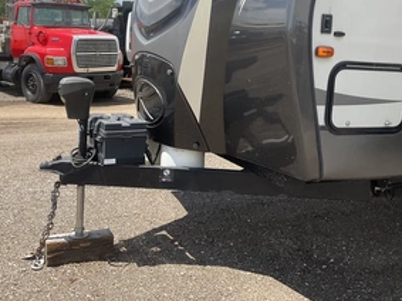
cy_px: 105
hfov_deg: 45.8
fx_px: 476
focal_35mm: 41
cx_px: 195
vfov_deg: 34.8
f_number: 1.8
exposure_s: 1/1076
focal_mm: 3
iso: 25
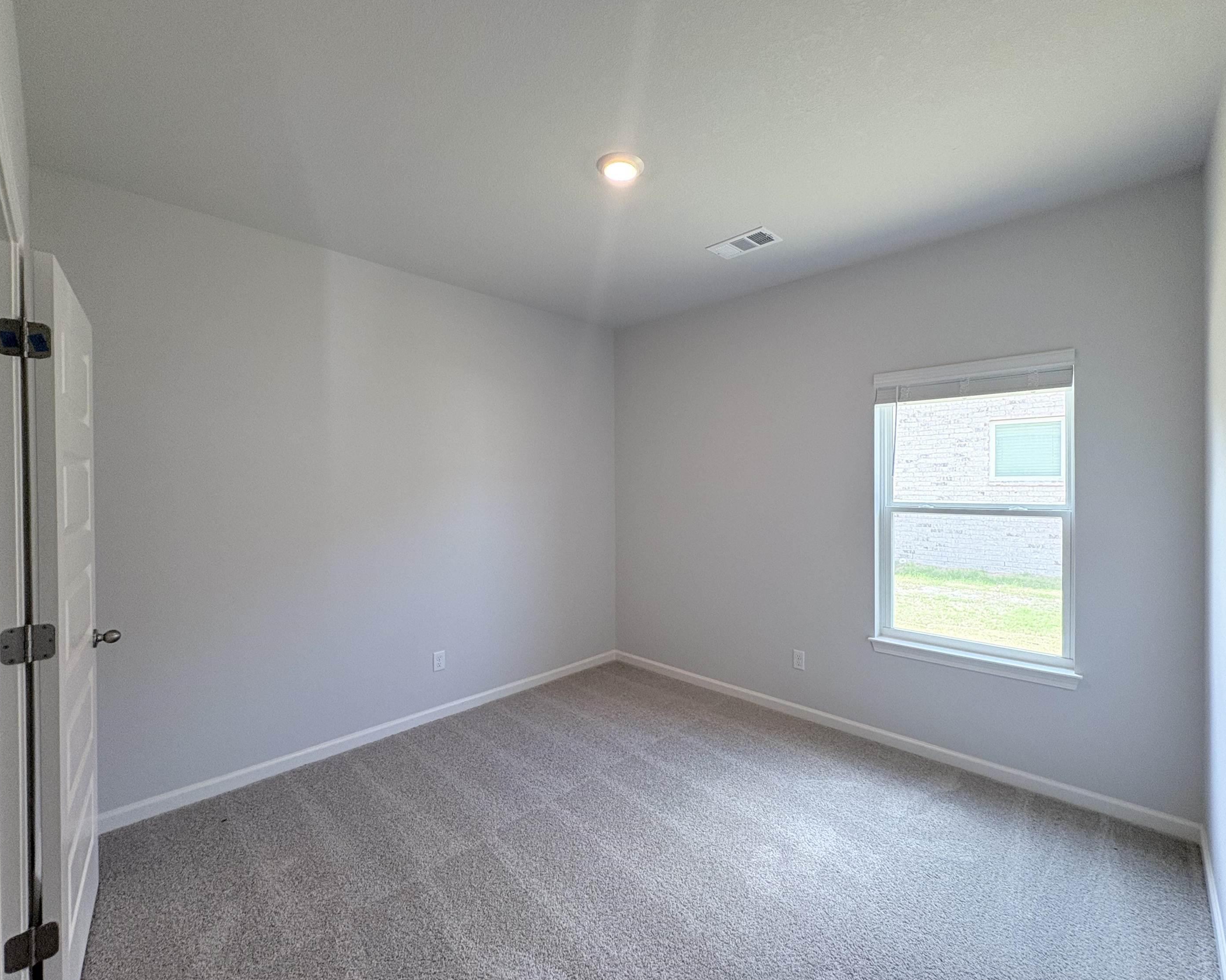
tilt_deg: -0.1
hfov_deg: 96.7
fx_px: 544
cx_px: 639
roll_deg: +0.5
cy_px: 489
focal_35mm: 15
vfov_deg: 84.0
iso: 250
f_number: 2.2
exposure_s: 1/120
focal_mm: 2.22
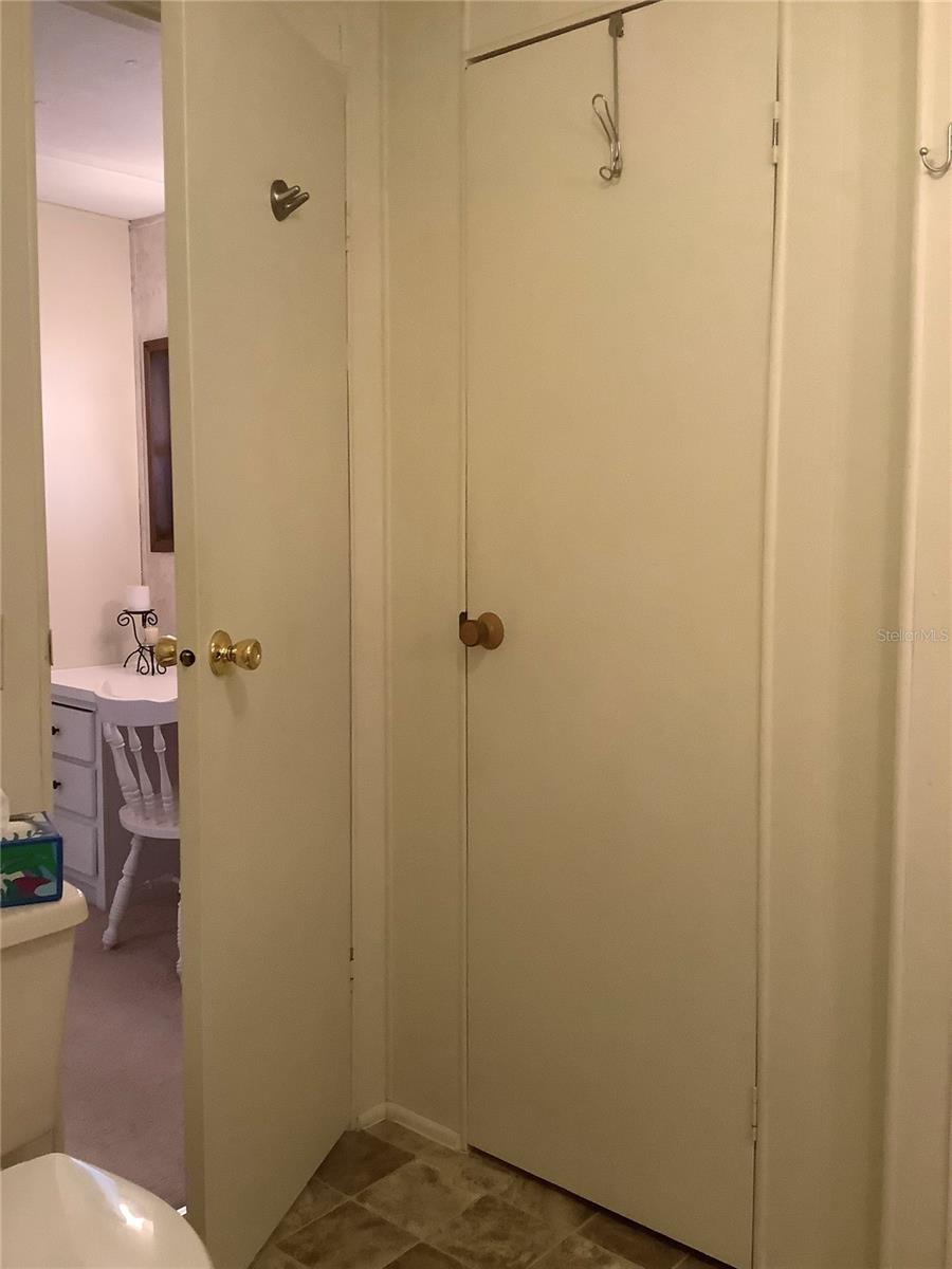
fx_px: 1137
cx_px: 476
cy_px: 634
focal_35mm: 31
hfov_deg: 45.4
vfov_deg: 58.4
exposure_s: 1/60
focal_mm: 3.3
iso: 250
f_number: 2.4
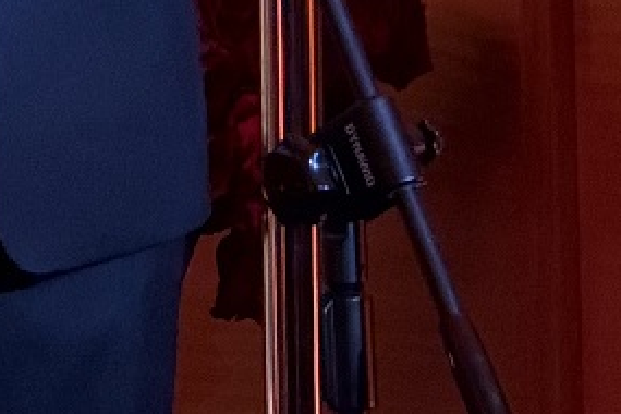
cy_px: -360
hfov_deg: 3.1
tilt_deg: -2.4
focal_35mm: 657
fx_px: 11332
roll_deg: +2.4
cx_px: -89
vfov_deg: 2.1
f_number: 2.8
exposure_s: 1/60
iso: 500
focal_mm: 16.89
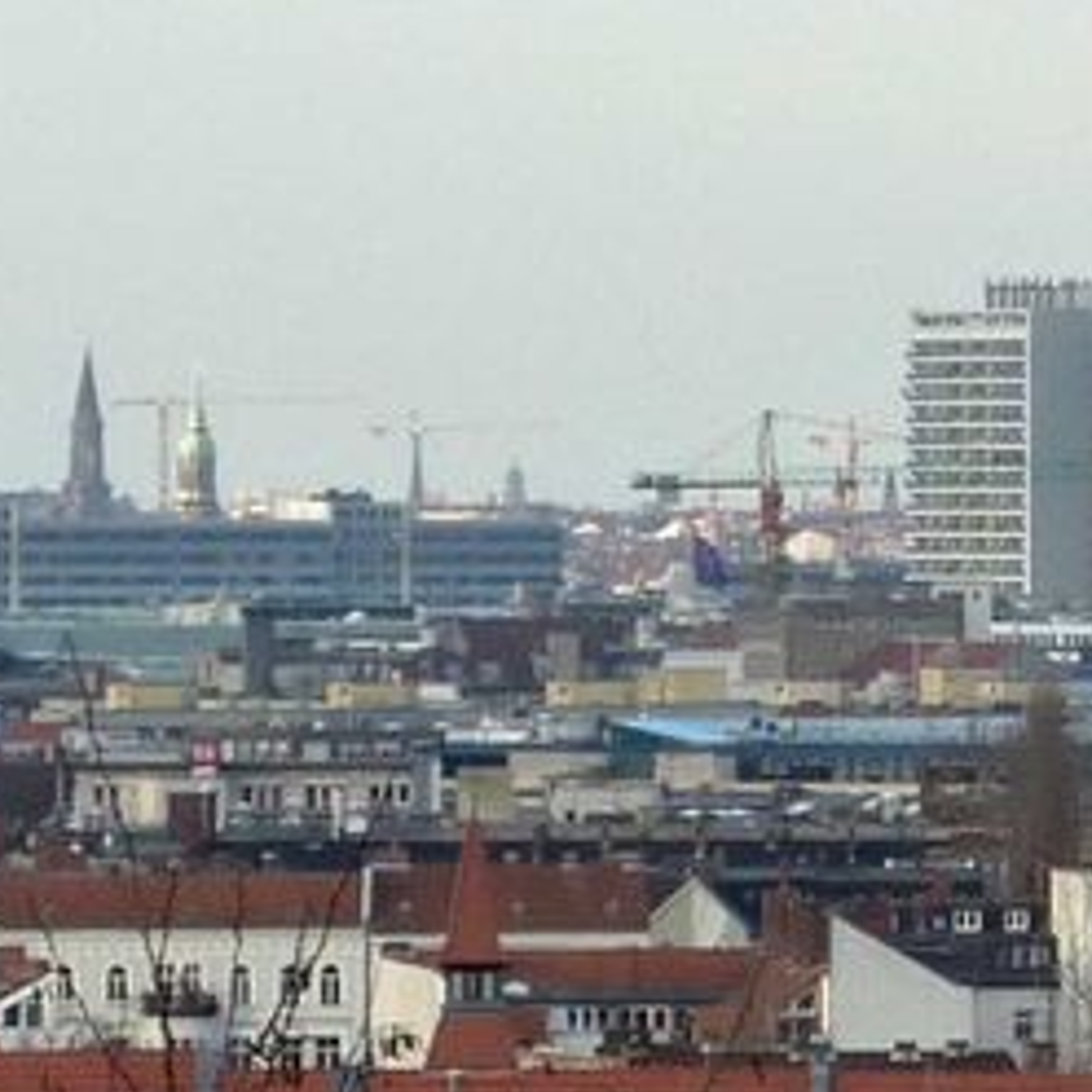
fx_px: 21164
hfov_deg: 2.9
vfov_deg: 3.0
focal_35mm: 593
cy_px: 194
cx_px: 2153
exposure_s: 1/200
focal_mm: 17
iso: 125
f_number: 4.3
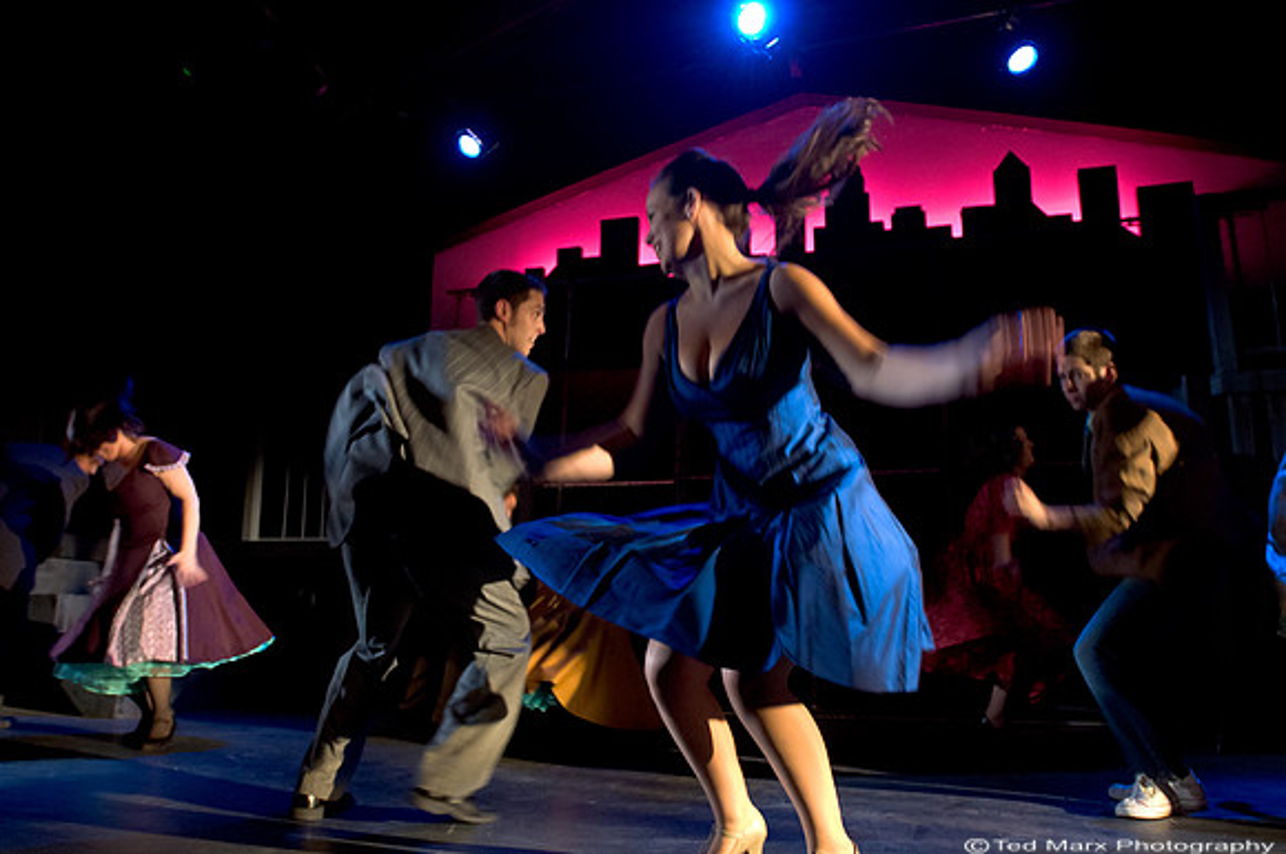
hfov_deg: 70.5
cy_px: 427
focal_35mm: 26
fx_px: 910
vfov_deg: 50.3
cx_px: 643
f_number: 2.8
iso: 3200
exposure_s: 1/100
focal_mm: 17
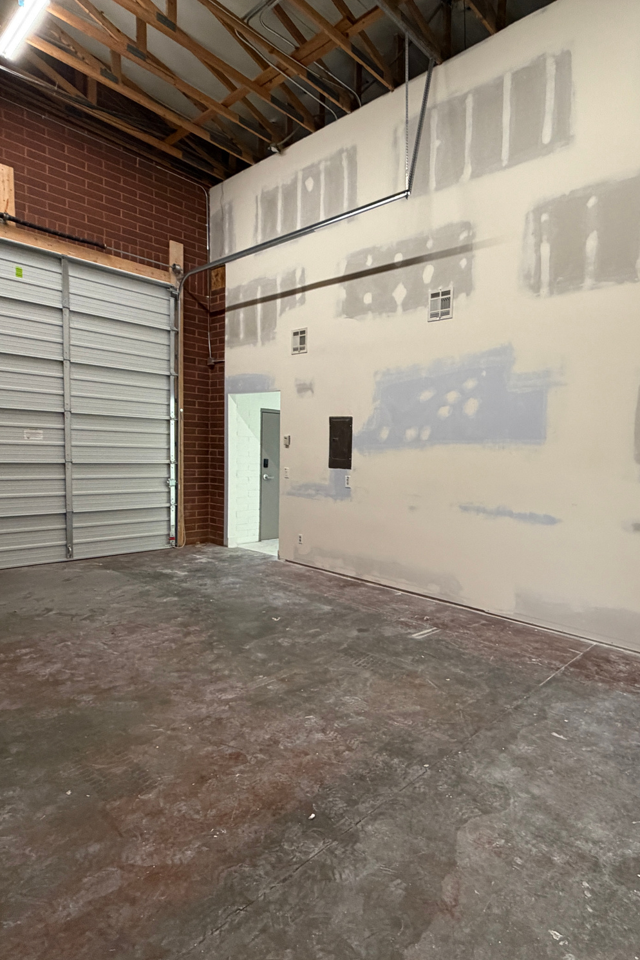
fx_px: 533
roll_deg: -2.0
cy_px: 492
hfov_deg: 60.7
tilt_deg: -5.2
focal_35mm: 20
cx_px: 419
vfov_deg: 84.0
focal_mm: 2.22
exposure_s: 1/60
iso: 320
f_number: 2.2
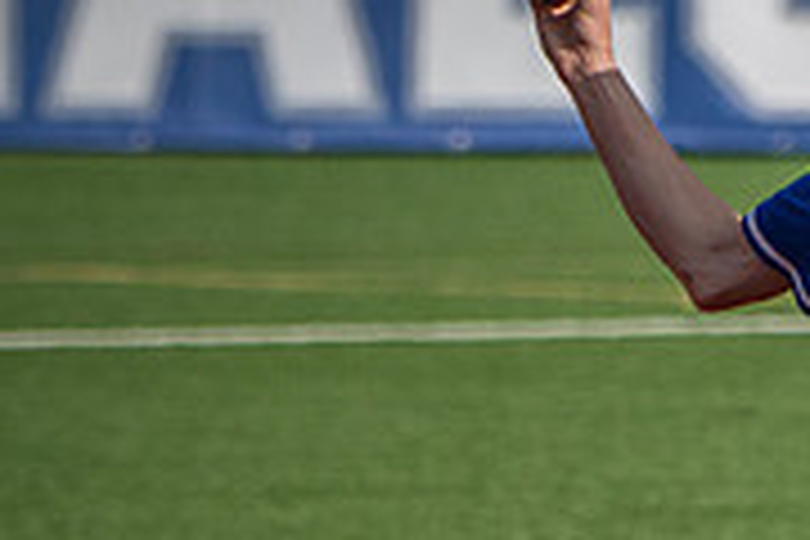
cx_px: 1038
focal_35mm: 1116
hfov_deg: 1.8
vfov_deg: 1.2
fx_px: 25108
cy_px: 166
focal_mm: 220
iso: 220
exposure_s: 1/2000
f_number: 5.3
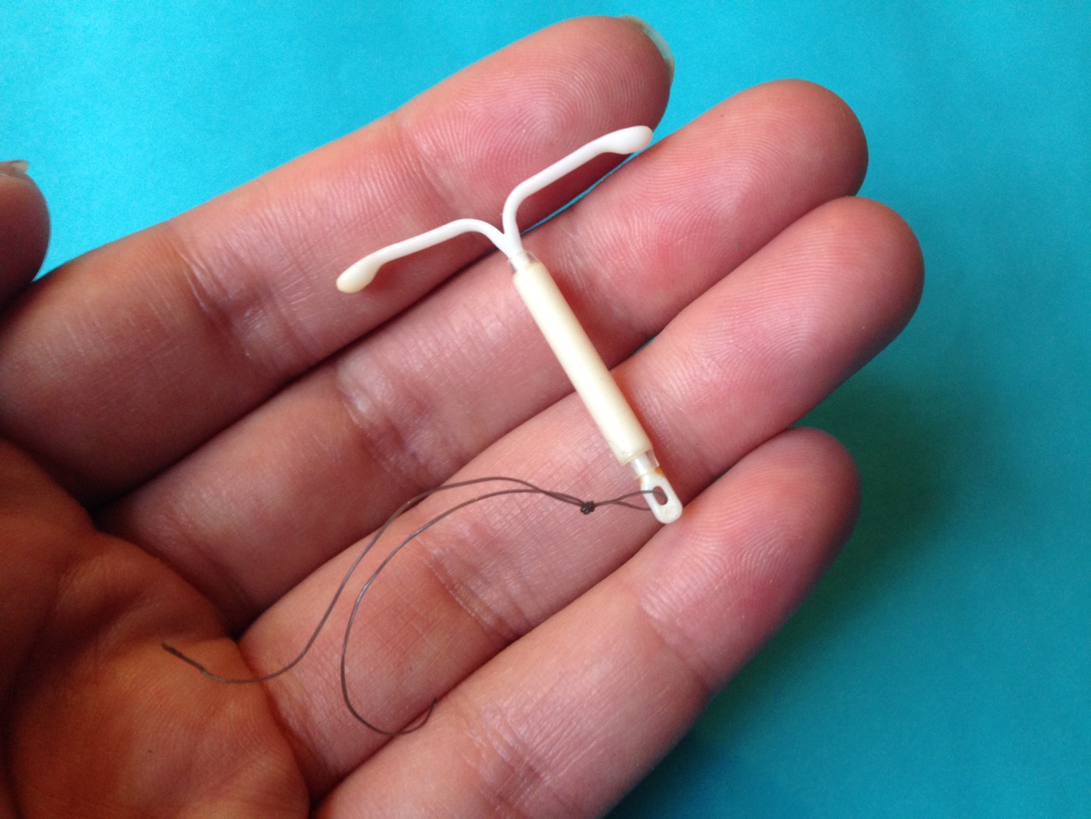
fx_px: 1040
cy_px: 410
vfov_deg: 42.9
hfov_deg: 55.4
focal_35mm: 33
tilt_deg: -64.9
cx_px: 546
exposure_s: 1/20
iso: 125
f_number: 2.4
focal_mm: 4.12
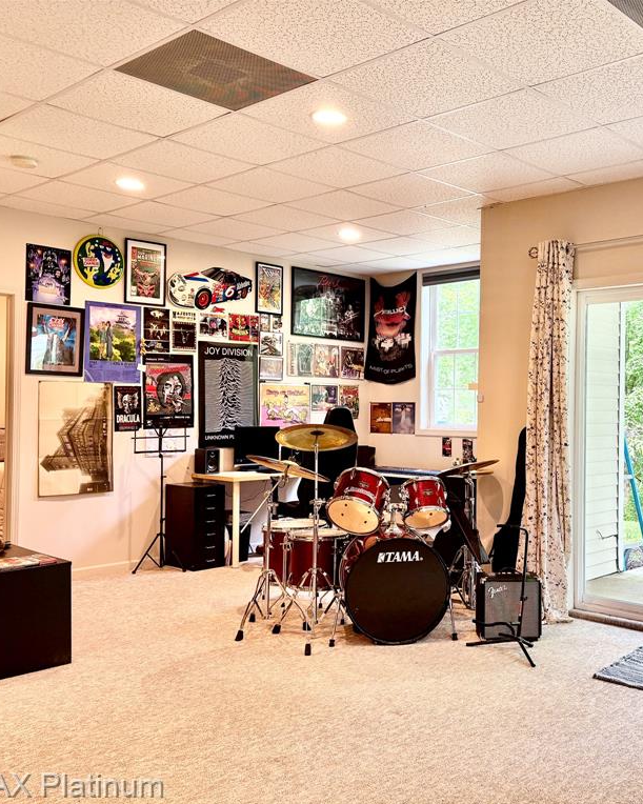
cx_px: 443
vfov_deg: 52.8
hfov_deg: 42.6
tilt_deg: +0.0
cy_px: 403
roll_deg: -0.7
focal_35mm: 34
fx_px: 809
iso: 80
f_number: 1.6
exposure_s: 1/60
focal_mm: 5.96
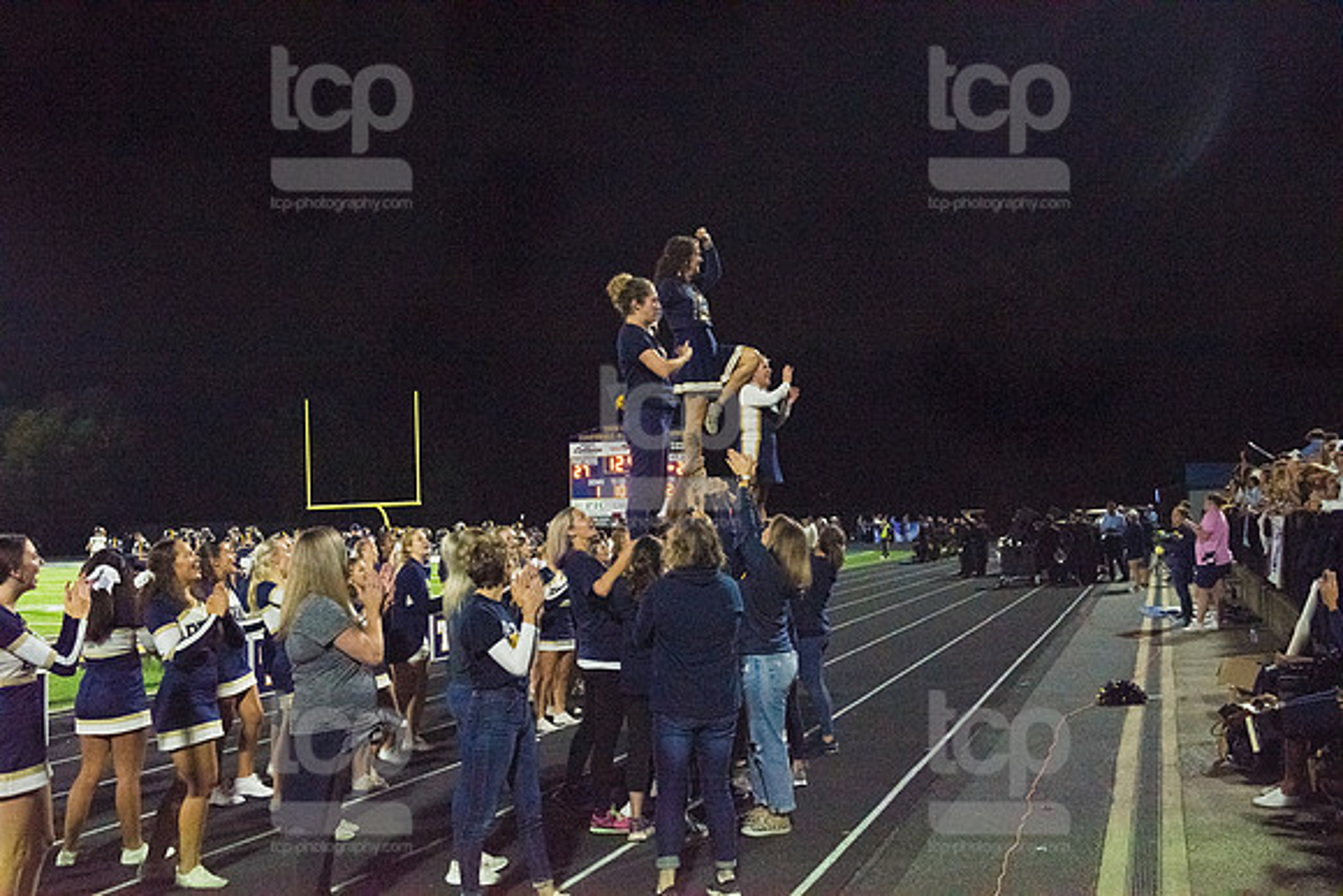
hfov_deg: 54.4
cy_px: 448
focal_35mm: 35
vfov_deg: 37.9
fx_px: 1306
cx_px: 672
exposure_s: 1/640
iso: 6400
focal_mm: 35
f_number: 5.6
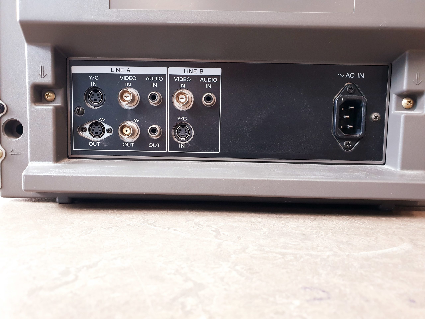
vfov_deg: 53.1
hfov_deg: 67.3
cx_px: 212
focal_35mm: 26
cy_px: 160
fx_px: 319
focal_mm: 4.3
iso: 320
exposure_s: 1/20
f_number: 2.4
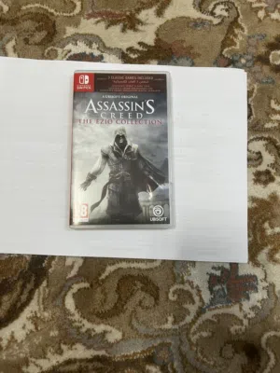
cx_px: 140
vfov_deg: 67.3
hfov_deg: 53.1
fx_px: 280
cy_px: 186
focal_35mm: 26
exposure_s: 1/50
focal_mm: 5.7
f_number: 1.5
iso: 80
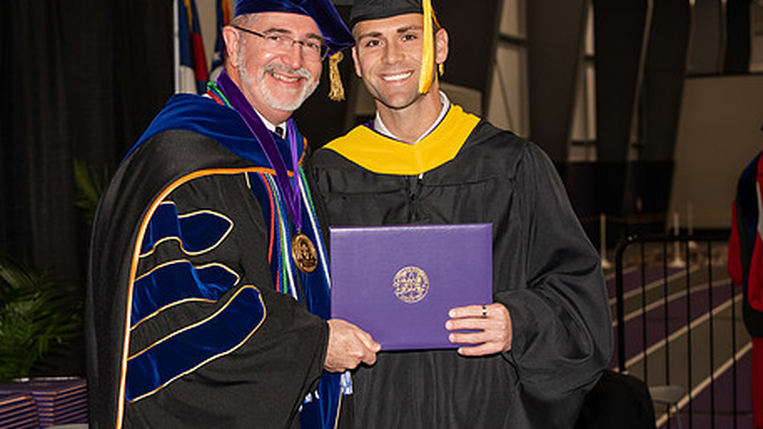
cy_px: 238
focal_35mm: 93
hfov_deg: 22.9
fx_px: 1881
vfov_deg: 13.0
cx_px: 314
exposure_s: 1/200
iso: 1000
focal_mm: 70
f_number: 5.6
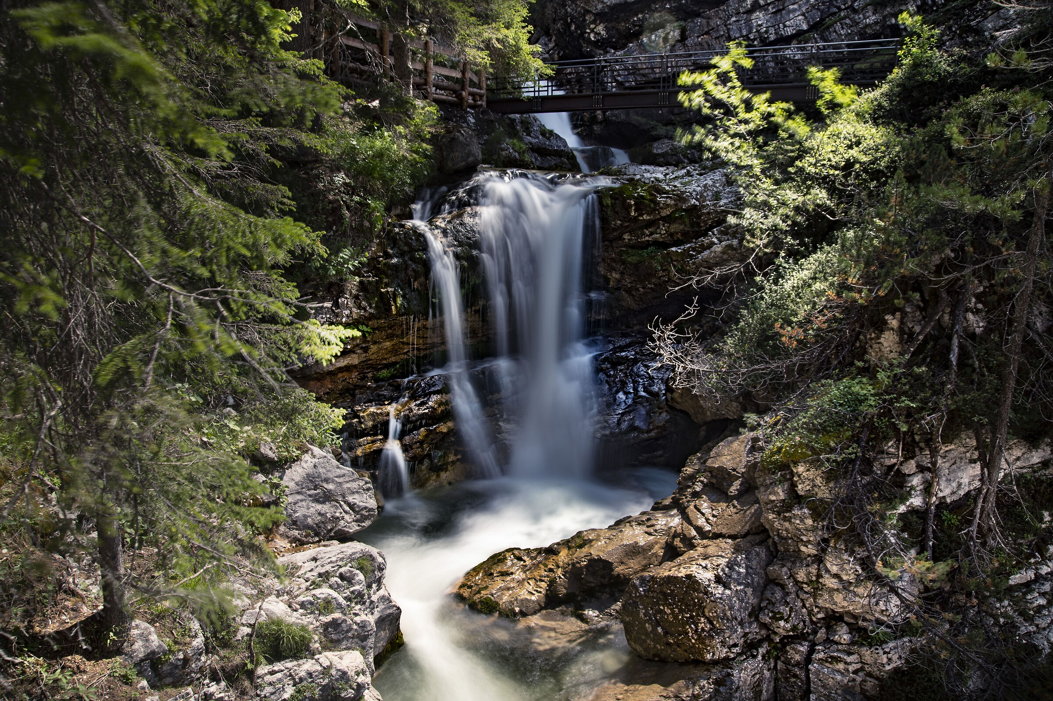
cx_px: 526
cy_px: 350
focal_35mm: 24
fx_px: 702
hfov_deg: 73.8
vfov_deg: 53.1
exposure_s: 4
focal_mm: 24
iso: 100
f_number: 8
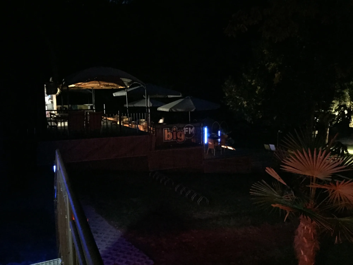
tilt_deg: -6.4
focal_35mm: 29
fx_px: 296
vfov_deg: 48.2
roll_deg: +0.5
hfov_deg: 61.7
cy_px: 132
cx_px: 176
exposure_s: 1/15
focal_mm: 4.15
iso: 2000
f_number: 2.2
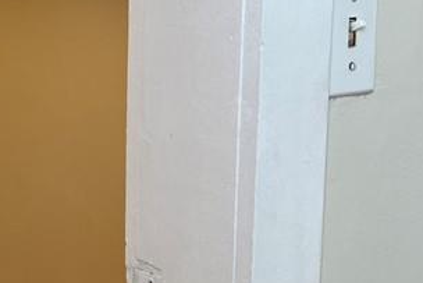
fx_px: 1070
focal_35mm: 91
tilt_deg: -7.9
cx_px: -146
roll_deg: +2.0
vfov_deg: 15.0
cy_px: 78
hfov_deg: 20.2
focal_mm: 5.7
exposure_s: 1/120
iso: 100
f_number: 1.5
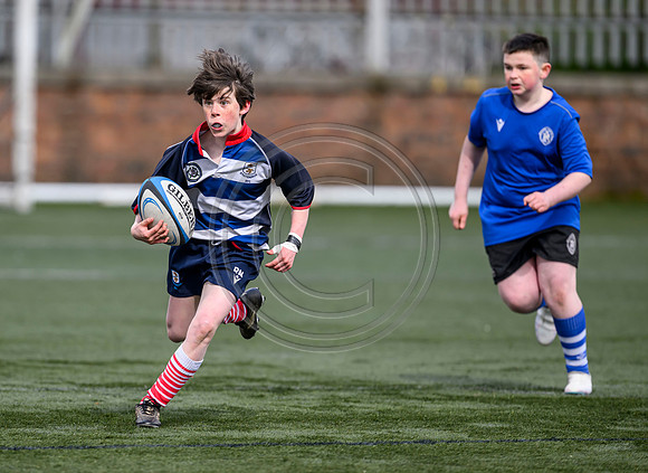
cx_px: 257
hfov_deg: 4.2
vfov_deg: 3.1
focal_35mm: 474
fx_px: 8789
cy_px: 233
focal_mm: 400
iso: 500
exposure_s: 1/2500
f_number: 3.5
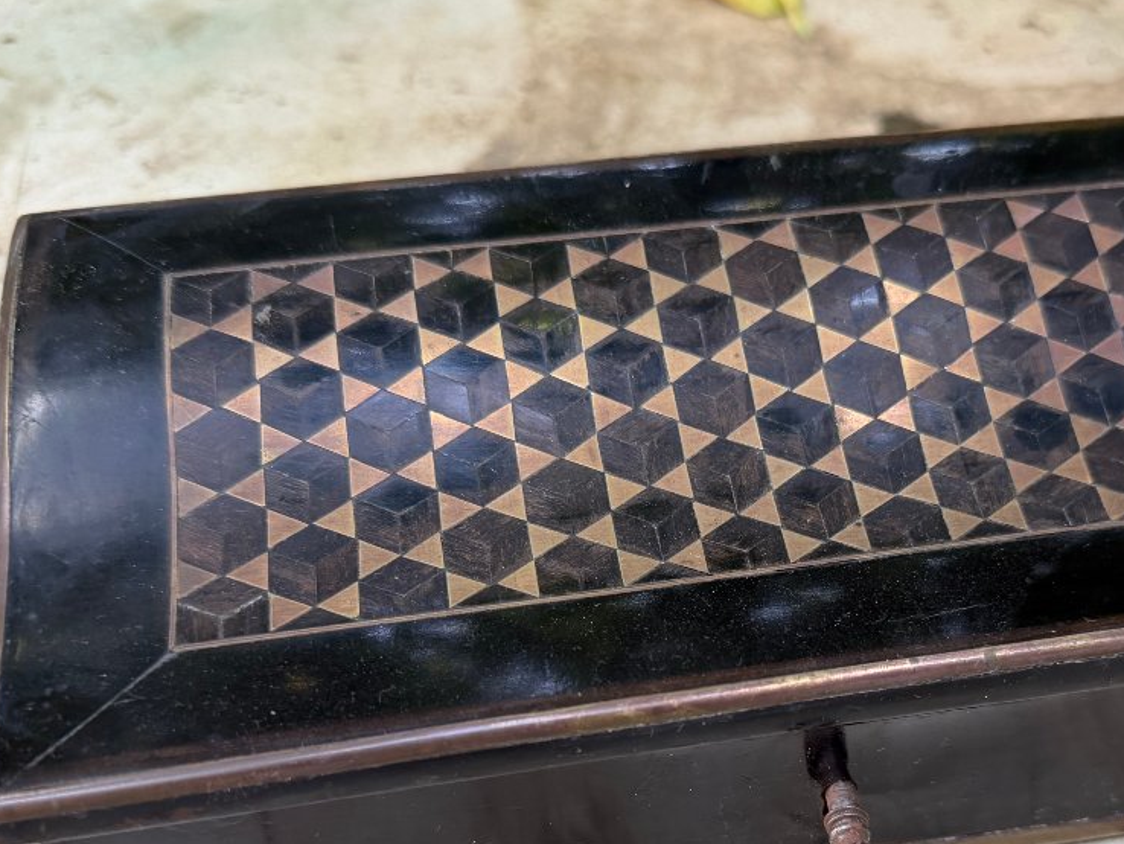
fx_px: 1267
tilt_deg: -51.5
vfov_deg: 35.8
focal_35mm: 39
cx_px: 711
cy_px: 655
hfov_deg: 47.4
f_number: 1.78
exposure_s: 1/95
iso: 200
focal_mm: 6.76
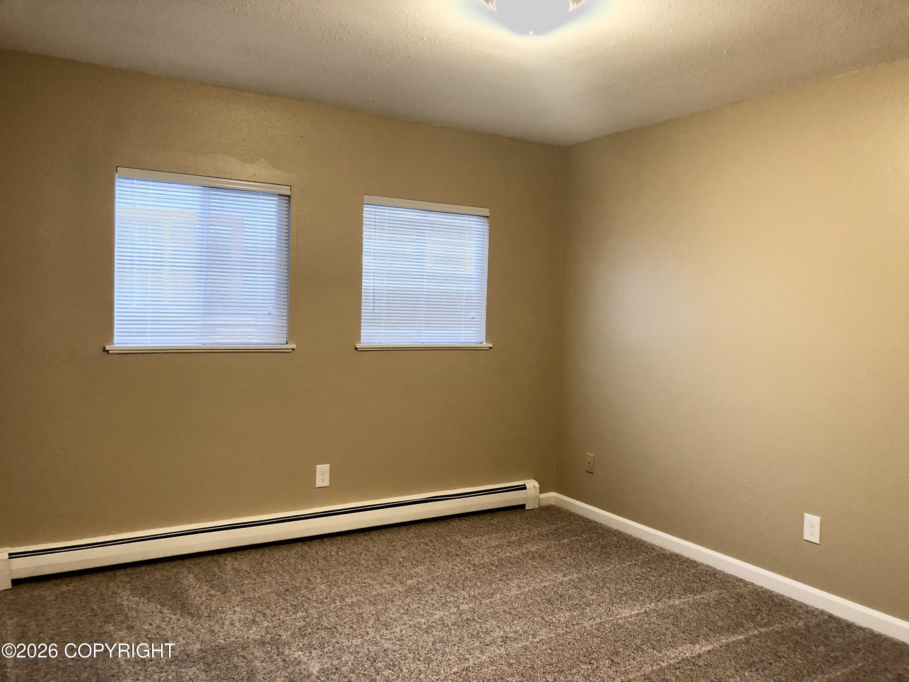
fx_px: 735
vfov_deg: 49.7
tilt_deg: -2.7
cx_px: 454
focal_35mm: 28
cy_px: 341
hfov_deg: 63.4
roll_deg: -1.6
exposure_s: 1/15
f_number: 1.8
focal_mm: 4
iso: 64
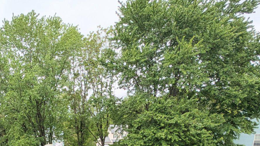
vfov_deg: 31.1
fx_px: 207
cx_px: 58
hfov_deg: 59.9
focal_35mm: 30
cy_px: 186
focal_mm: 2.23
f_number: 1.95
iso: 41
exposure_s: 1/385
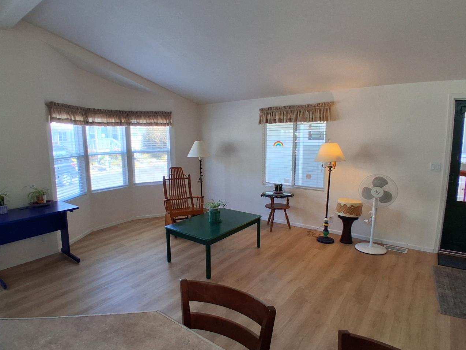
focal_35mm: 20
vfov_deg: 66.0
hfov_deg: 81.4
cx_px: 204
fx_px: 269
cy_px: 170
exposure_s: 1/120
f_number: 2.2
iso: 125
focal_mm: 1.4
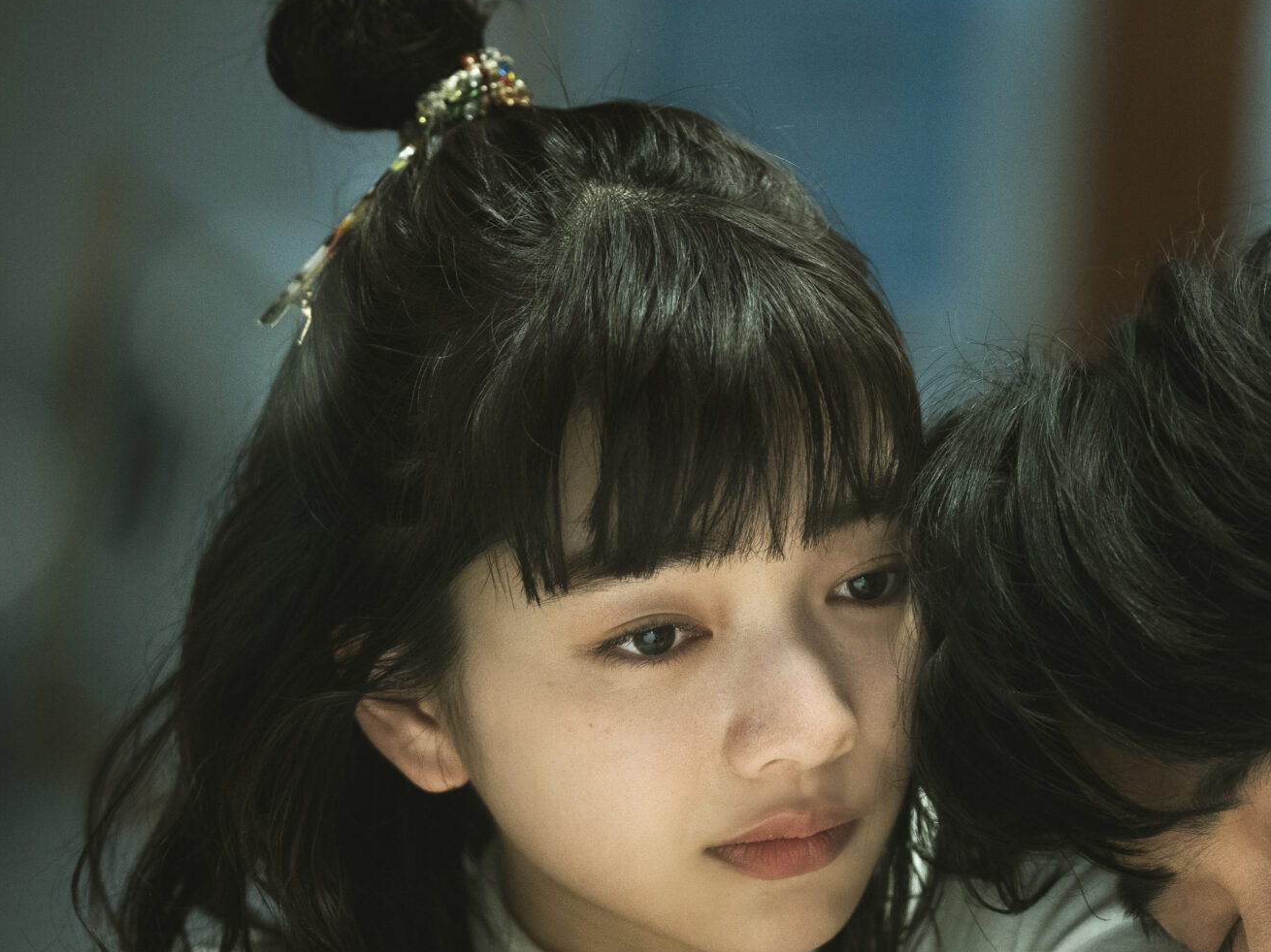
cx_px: 960
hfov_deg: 9.7
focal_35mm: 203
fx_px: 7452
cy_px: 599
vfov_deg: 7.3
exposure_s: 1/100
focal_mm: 108
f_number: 2.8
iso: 1600
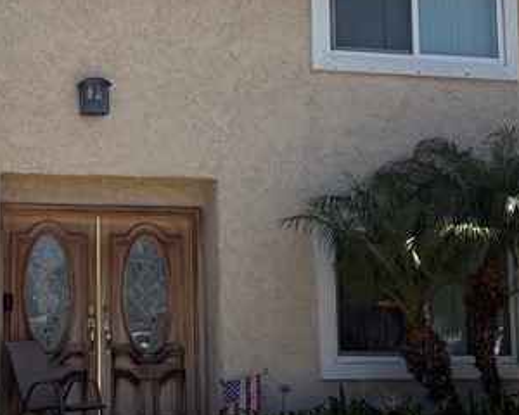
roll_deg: -0.2
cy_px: 175
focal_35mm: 80
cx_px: 74
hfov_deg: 23.4
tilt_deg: +7.9
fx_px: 1229
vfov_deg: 19.2
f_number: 1.78
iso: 80
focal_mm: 6.76
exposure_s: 1/3953
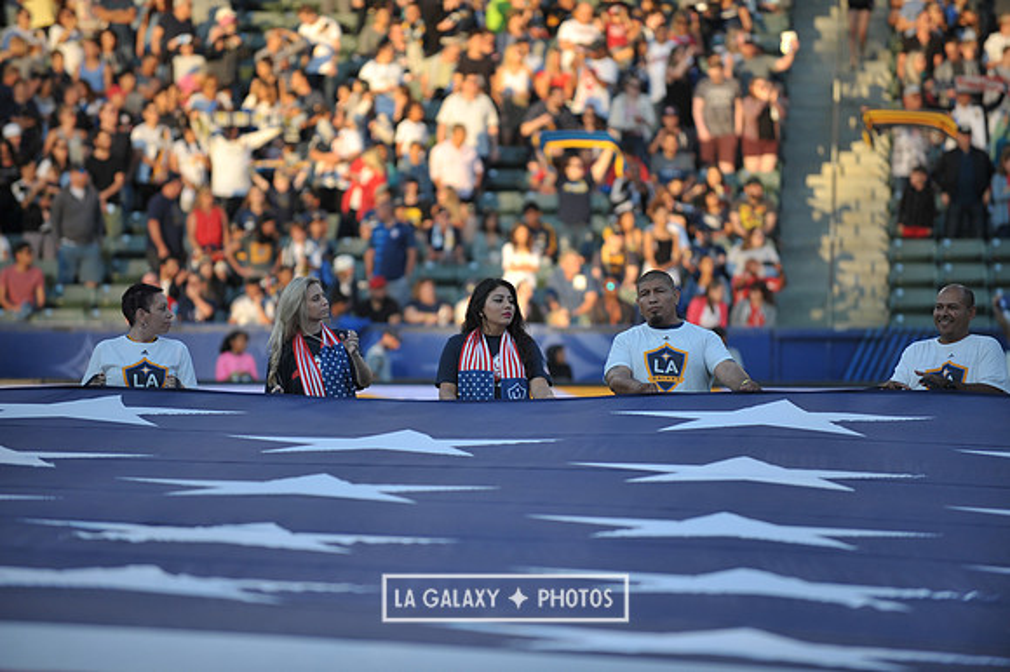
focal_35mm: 200
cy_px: 336
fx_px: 5608
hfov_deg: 10.3
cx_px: 505
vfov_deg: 6.9
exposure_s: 1/1250
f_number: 2.8
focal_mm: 200
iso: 400
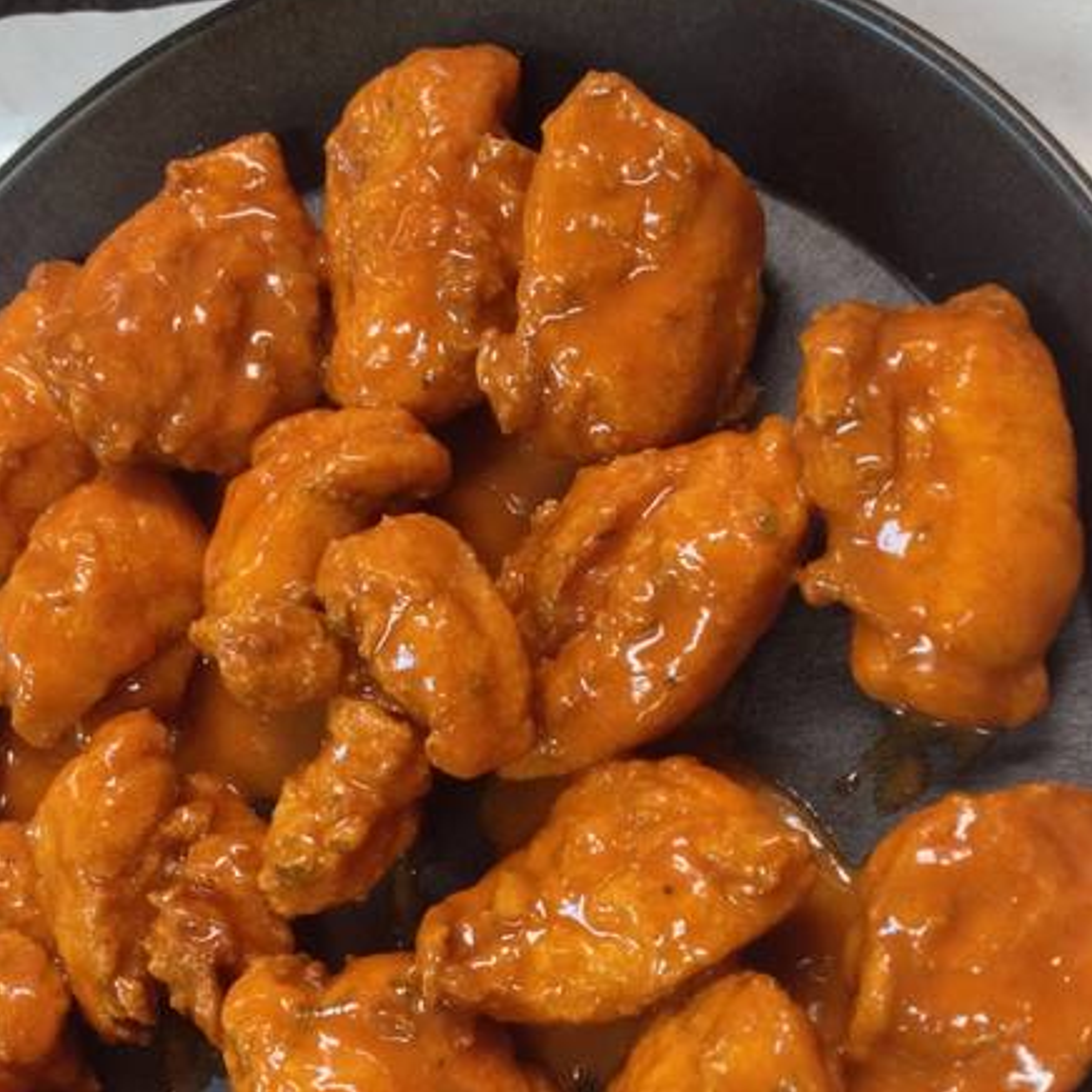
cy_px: 890
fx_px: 1856
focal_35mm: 52
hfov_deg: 32.8
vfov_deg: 31.8
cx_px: 564
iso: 250
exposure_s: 1/20
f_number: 2.4
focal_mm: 4.28
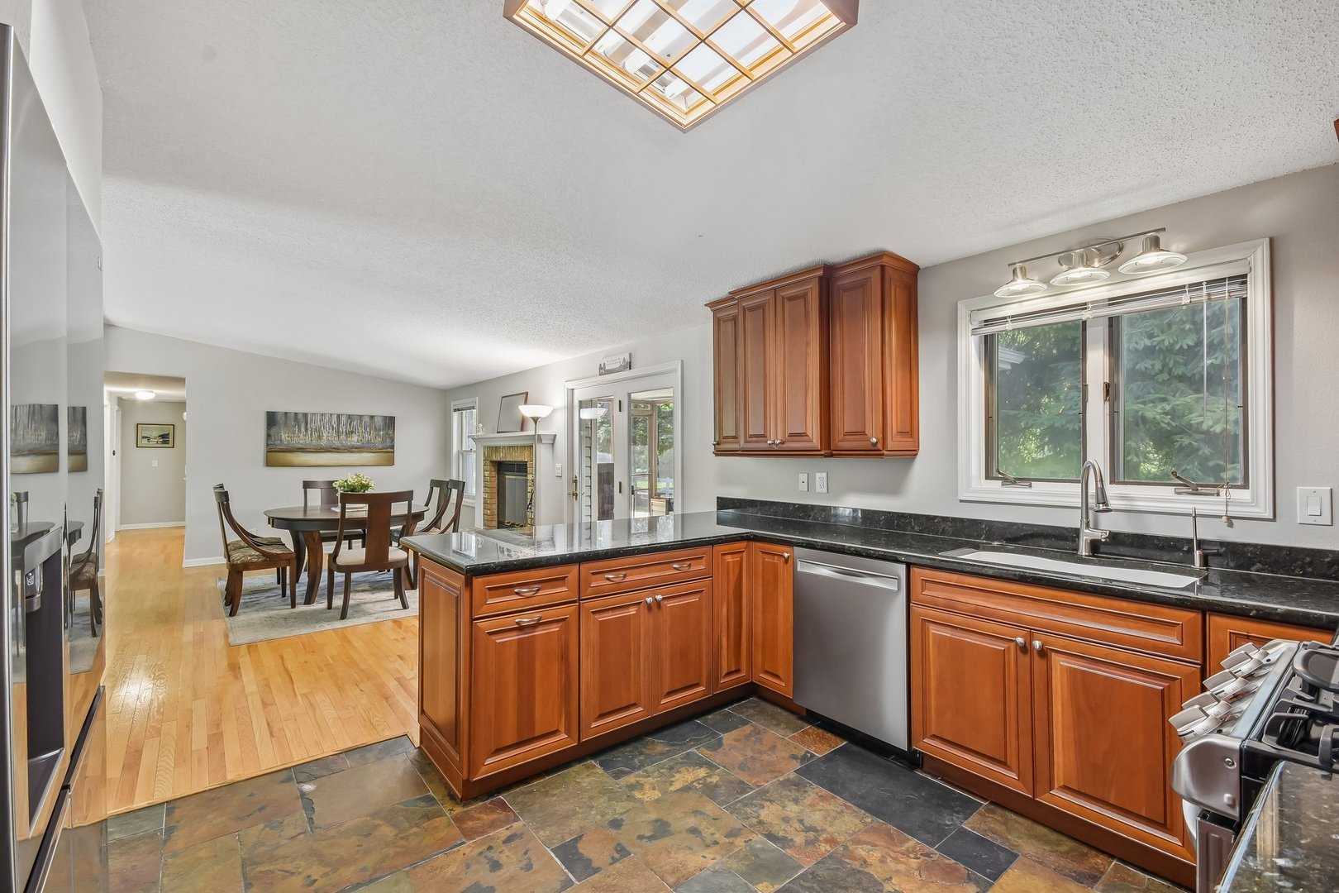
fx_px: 558
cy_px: 446
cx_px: 670
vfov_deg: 77.3
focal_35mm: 15
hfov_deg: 100.4
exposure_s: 1/4
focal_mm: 10
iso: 400
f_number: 8
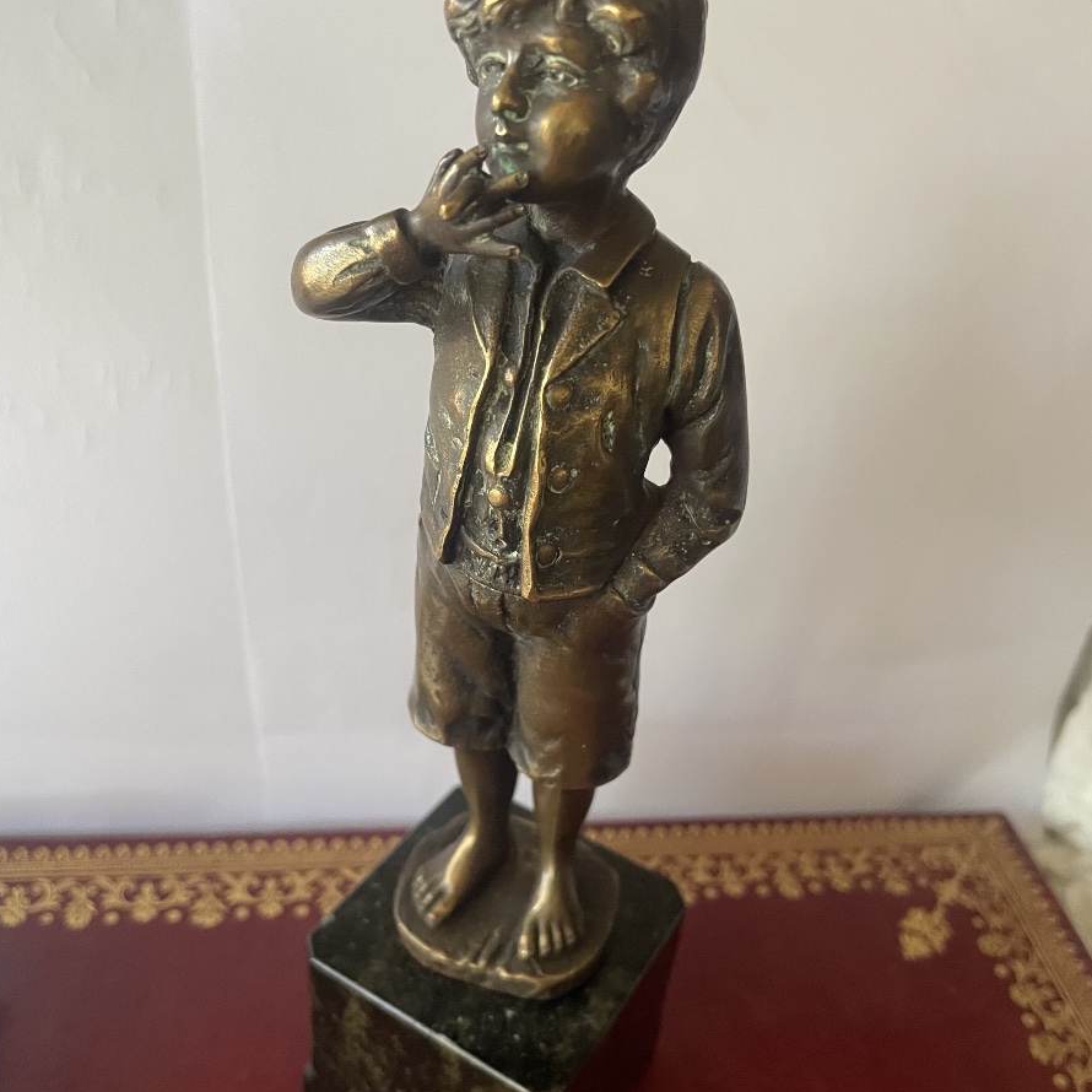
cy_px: 596
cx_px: 544
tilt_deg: -37.3
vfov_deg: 52.5
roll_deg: -8.2
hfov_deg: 52.5
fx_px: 1106
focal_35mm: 31
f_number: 1.6
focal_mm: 4.2
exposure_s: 1/60
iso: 320
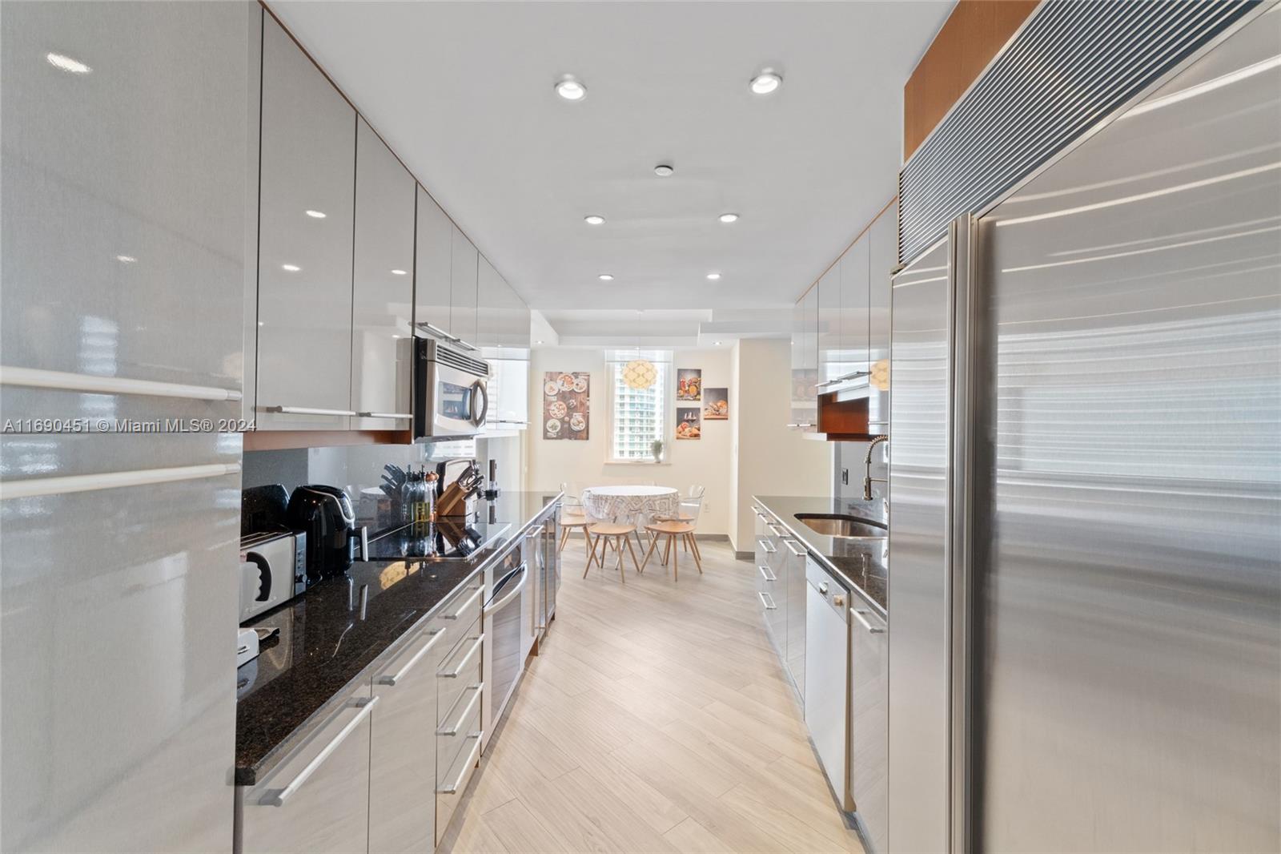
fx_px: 534
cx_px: 640
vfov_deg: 77.3
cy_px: 427
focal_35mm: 15
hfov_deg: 100.4
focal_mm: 10
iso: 500
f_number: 9
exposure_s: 1/3
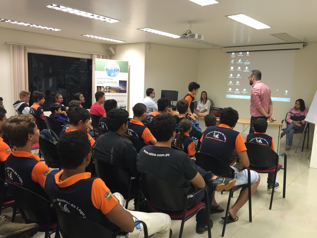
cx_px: 158
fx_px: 266
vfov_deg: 48.2
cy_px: 119
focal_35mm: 29
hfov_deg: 61.7
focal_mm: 4.15
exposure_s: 1/30
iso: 100
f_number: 2.2
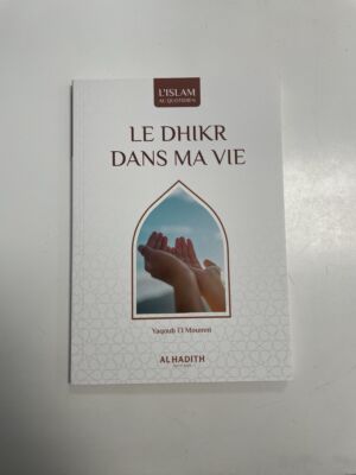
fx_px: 357
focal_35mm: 26
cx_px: 178
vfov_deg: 67.3
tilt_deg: -84.8
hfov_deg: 53.1
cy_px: 238
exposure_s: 1/100
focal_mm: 4.2
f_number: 1.6
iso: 40
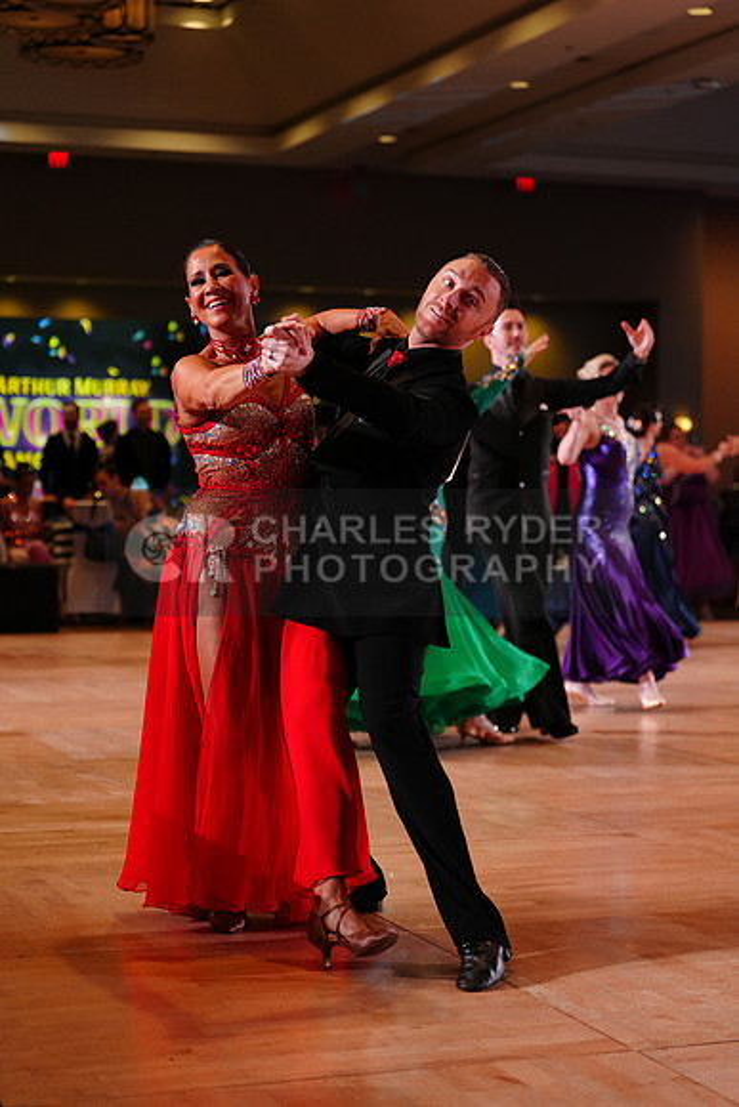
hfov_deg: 19.5
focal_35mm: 70
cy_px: 554
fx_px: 2154
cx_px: 370
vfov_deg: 28.8
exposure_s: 1/640
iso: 2000
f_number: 2.8
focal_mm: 70
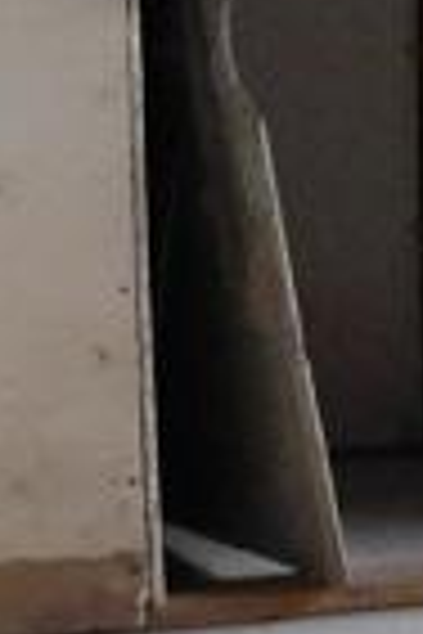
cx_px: 1490
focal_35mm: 157
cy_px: 45
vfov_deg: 13.0
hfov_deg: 7.2
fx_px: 2767
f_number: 3
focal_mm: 4
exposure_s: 1/10
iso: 400
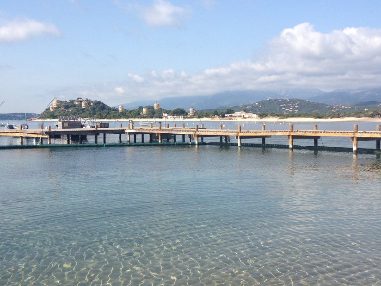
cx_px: 172
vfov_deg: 28.6
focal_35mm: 51
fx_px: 561
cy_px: 133
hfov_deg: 37.5
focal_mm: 4.28
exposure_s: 1/1623
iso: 64
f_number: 2.4
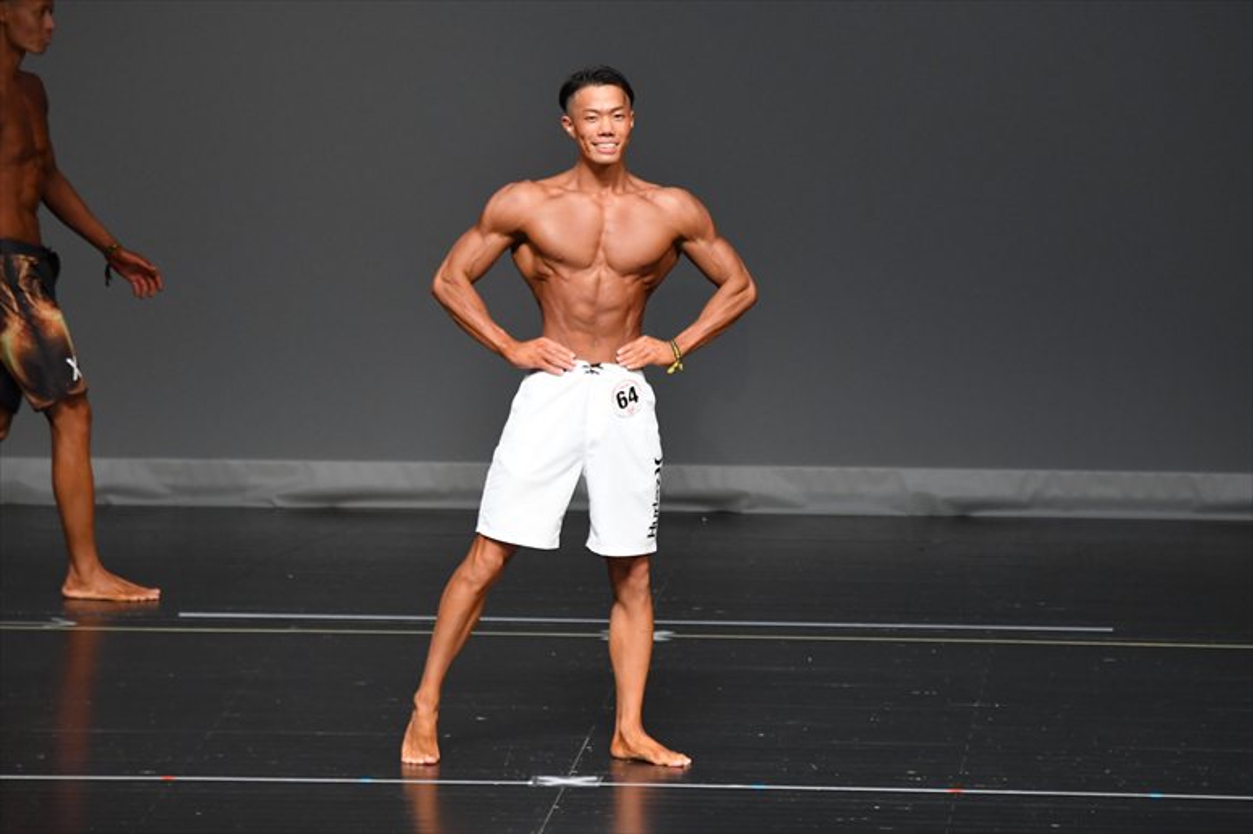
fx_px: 10959
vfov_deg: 4.4
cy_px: 417
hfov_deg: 6.5
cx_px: 626
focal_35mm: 315
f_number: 5.6
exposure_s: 1/400
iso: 2500
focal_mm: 210
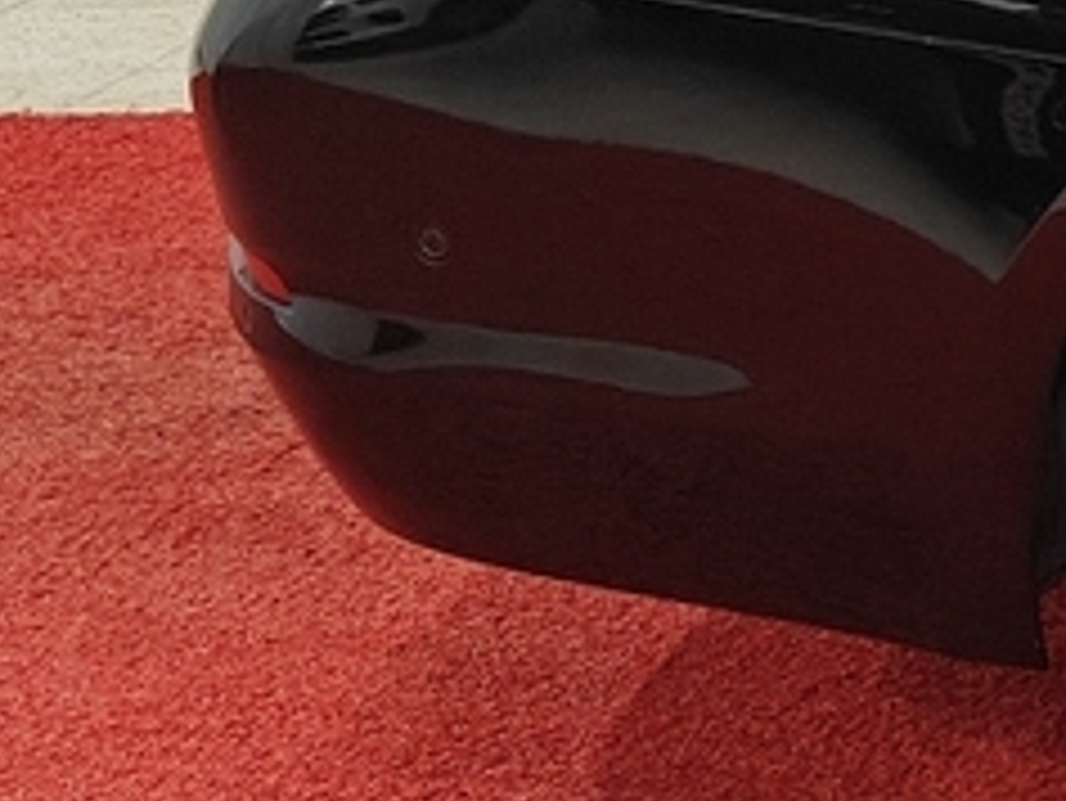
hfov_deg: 10.1
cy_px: -126
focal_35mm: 146
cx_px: 3189
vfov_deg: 10.0
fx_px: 4498
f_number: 1.8
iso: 100
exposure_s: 1/85
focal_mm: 5.59
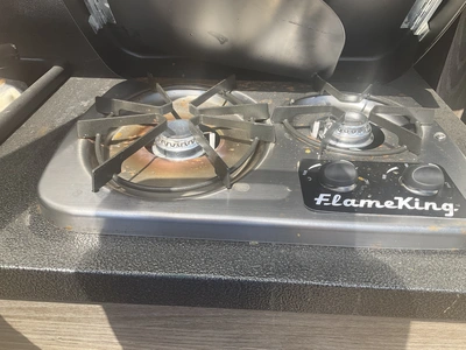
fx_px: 390
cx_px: 233
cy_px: 175
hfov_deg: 61.7
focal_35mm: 29
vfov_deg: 48.2
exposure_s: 1/683
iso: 25
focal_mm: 3
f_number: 1.8
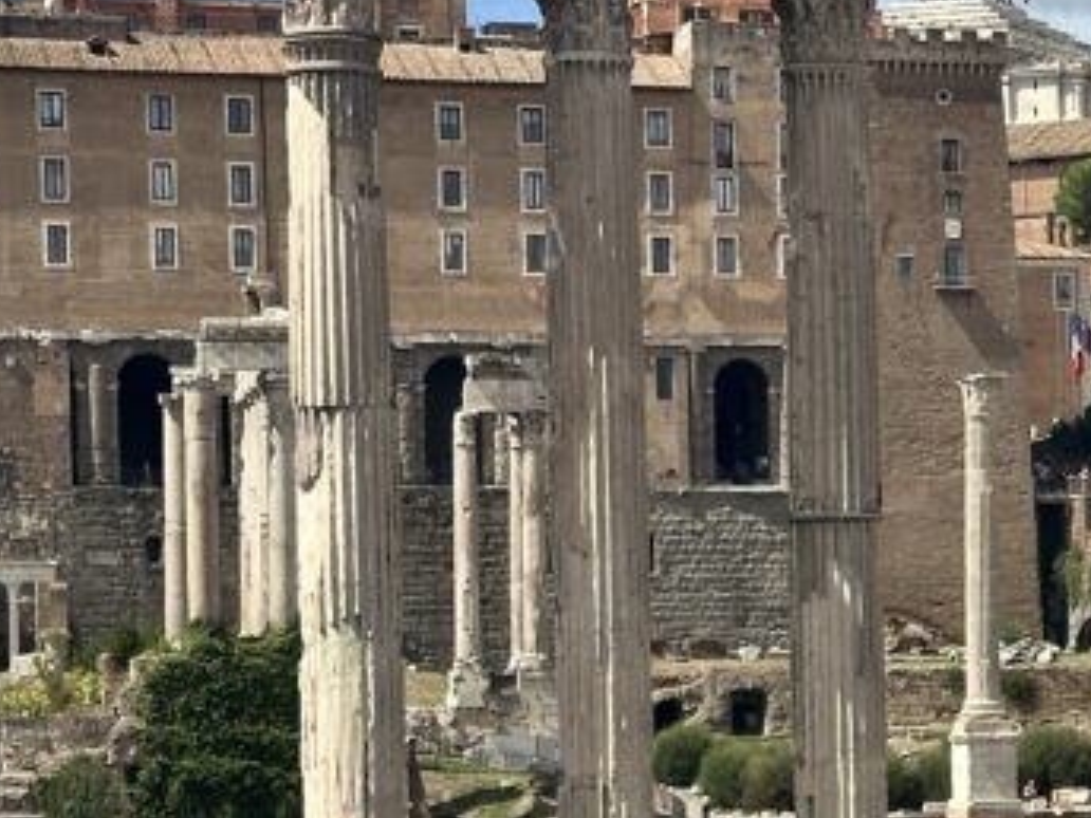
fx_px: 4507
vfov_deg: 10.3
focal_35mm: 143
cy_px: 647
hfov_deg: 13.4
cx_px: 1345
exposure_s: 1/5000
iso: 64
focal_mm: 6.86
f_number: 1.78
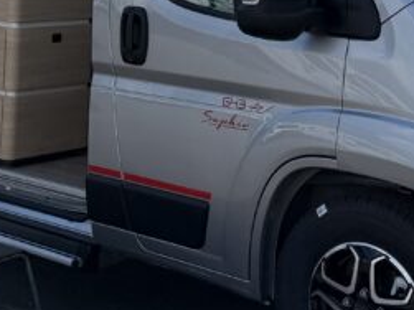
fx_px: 1171
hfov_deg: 20.0
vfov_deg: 14.6
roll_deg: -1.7
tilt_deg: -1.0
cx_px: 213
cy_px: -49
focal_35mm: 98
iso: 80
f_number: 1.78
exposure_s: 1/7353
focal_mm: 6.76
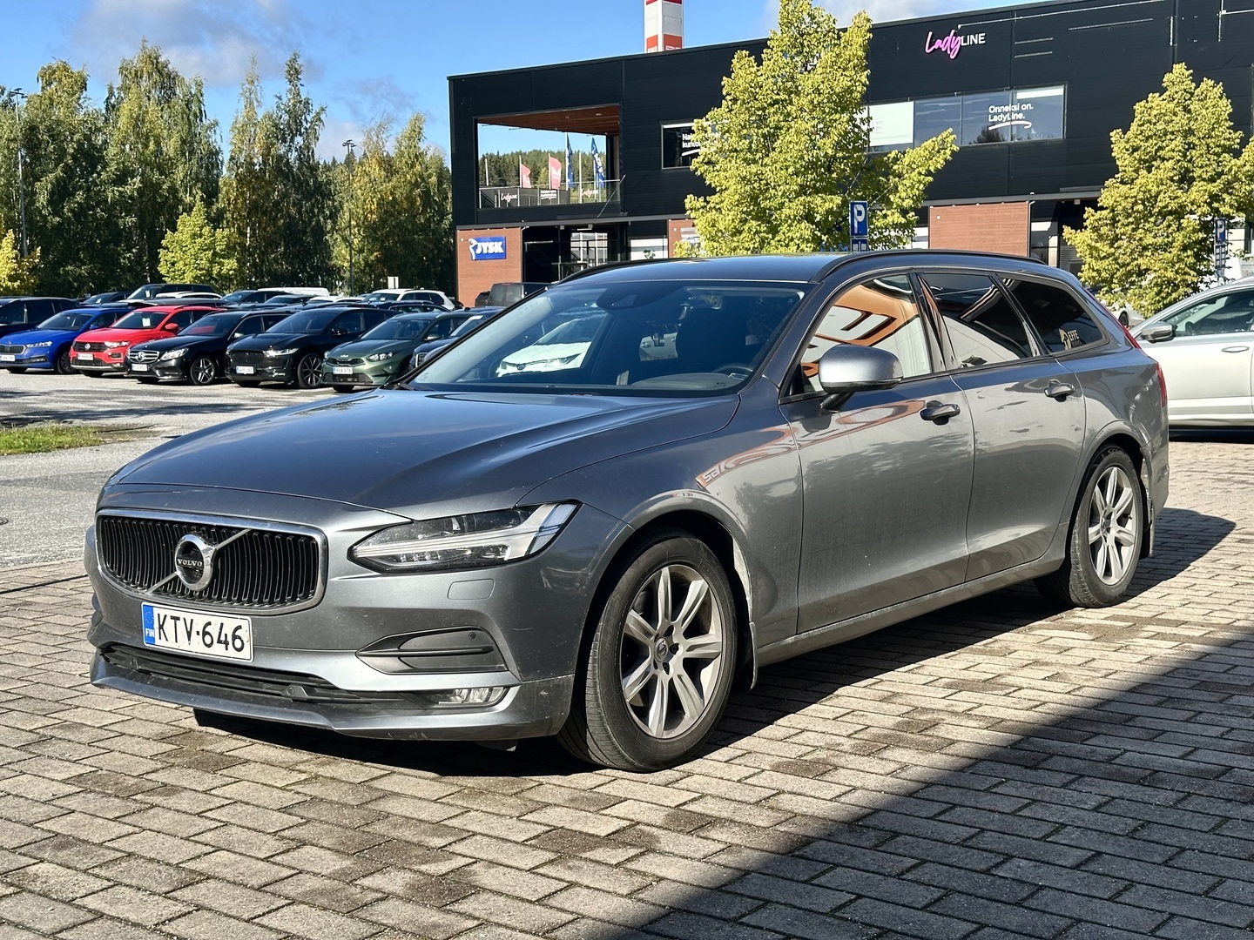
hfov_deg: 39.7
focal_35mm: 48
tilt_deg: -6.4
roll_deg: +0.9
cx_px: 627
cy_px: 470
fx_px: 1739
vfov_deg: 30.3
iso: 64
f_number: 1.78
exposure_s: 1/2028
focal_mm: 6.86
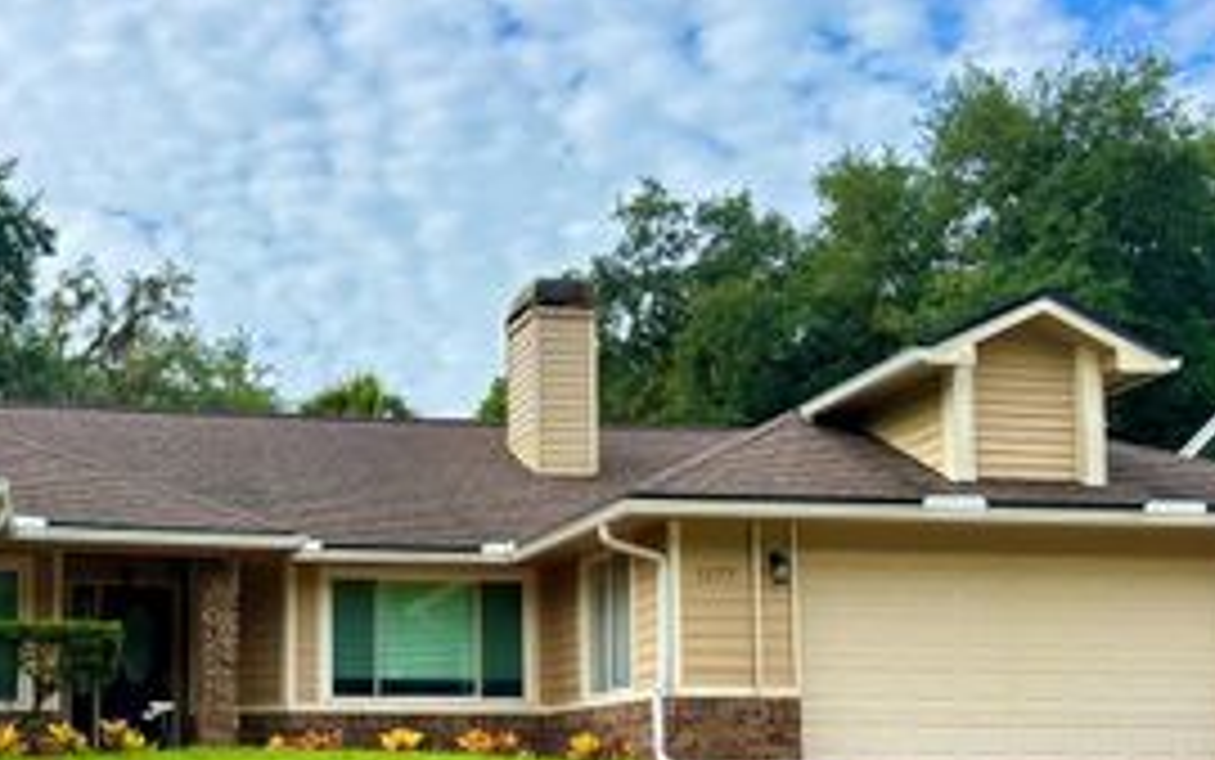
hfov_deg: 38.6
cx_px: 315
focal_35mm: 51
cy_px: 623
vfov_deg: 24.9
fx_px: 1689
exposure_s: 1/1499
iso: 50
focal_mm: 5.96
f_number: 1.6
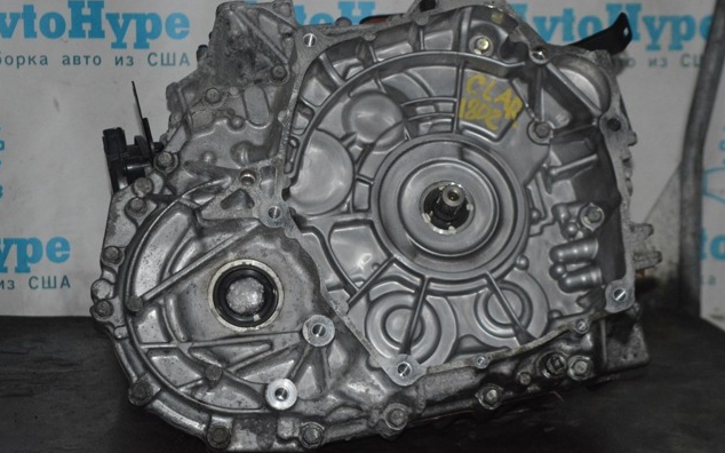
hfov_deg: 27.9
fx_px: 1462
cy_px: 220
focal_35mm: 74
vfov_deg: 17.6
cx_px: 360
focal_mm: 48
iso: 3200
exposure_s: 1/60
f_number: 5.3
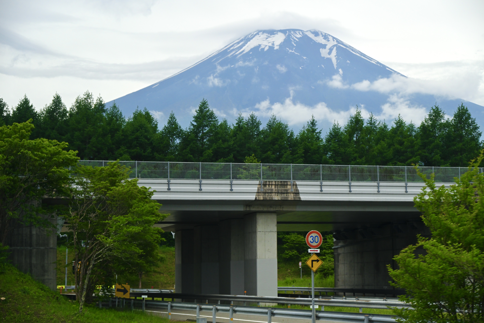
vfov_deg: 17.1
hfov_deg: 25.4
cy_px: 162
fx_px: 1075
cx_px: 242
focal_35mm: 80
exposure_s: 1/320
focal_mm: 80
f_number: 6.3
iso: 720
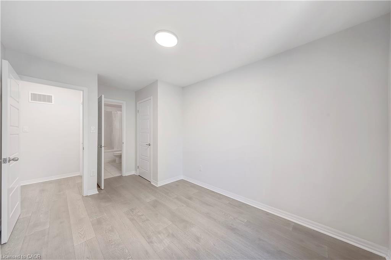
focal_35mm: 12
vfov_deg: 90.0
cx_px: 196
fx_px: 130
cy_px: 130
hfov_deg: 112.6
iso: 640
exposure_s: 1/8
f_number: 9
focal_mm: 12
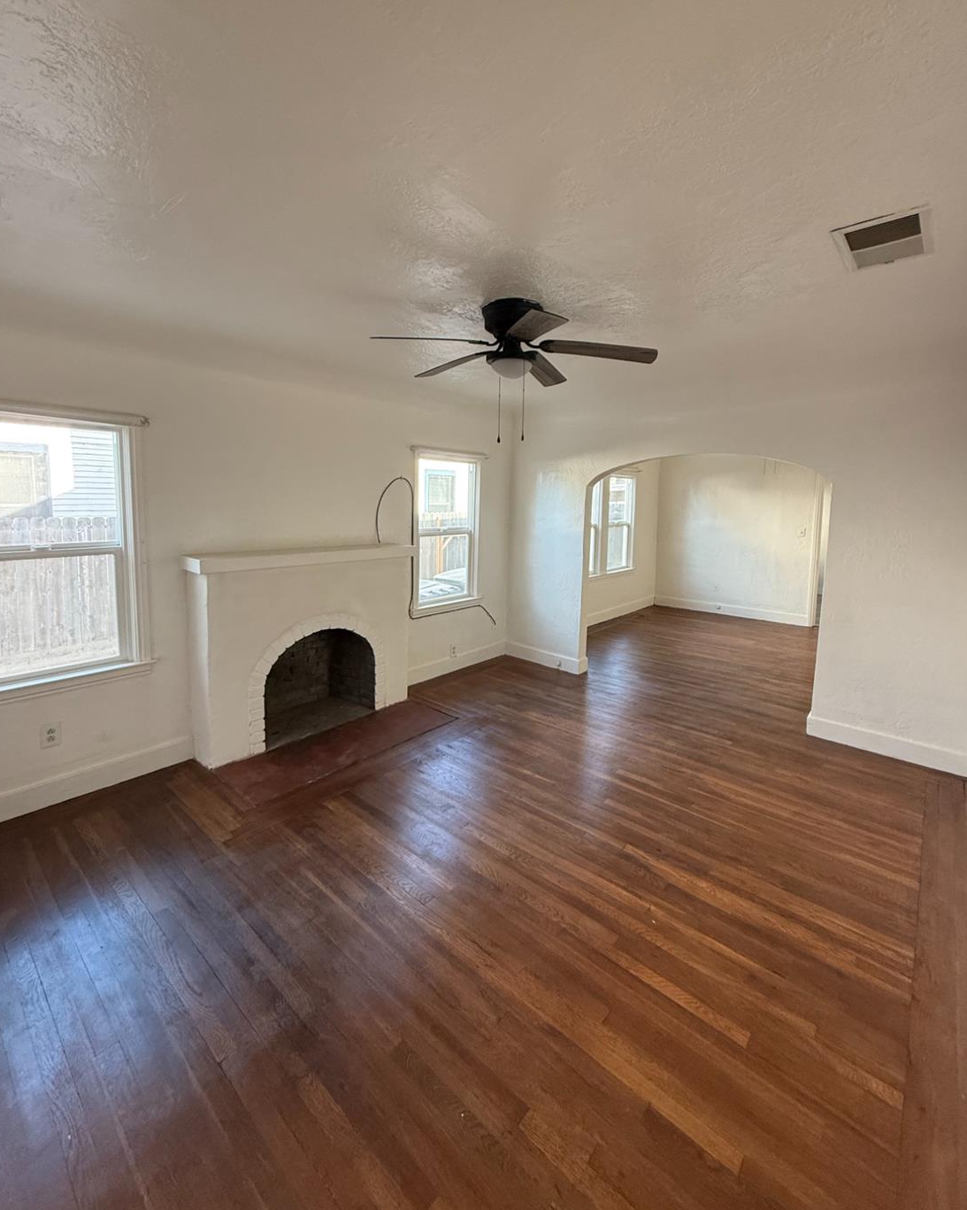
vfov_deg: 96.5
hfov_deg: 84.0
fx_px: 537
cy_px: 550
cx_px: 491
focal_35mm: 15
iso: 250
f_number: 2.2
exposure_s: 1/99
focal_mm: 2.22
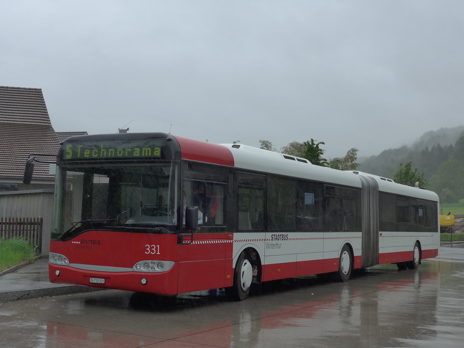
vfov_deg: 28.6
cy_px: 172
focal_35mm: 51
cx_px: 230
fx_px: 684
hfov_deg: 37.5
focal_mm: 10.1
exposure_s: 1/500
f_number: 3.2
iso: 160
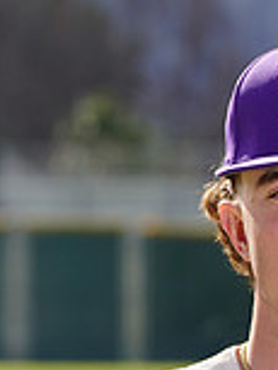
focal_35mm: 693
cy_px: 527
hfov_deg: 2.1
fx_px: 7410
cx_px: 315
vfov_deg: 2.9
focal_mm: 190
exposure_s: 1/250
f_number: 8
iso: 100
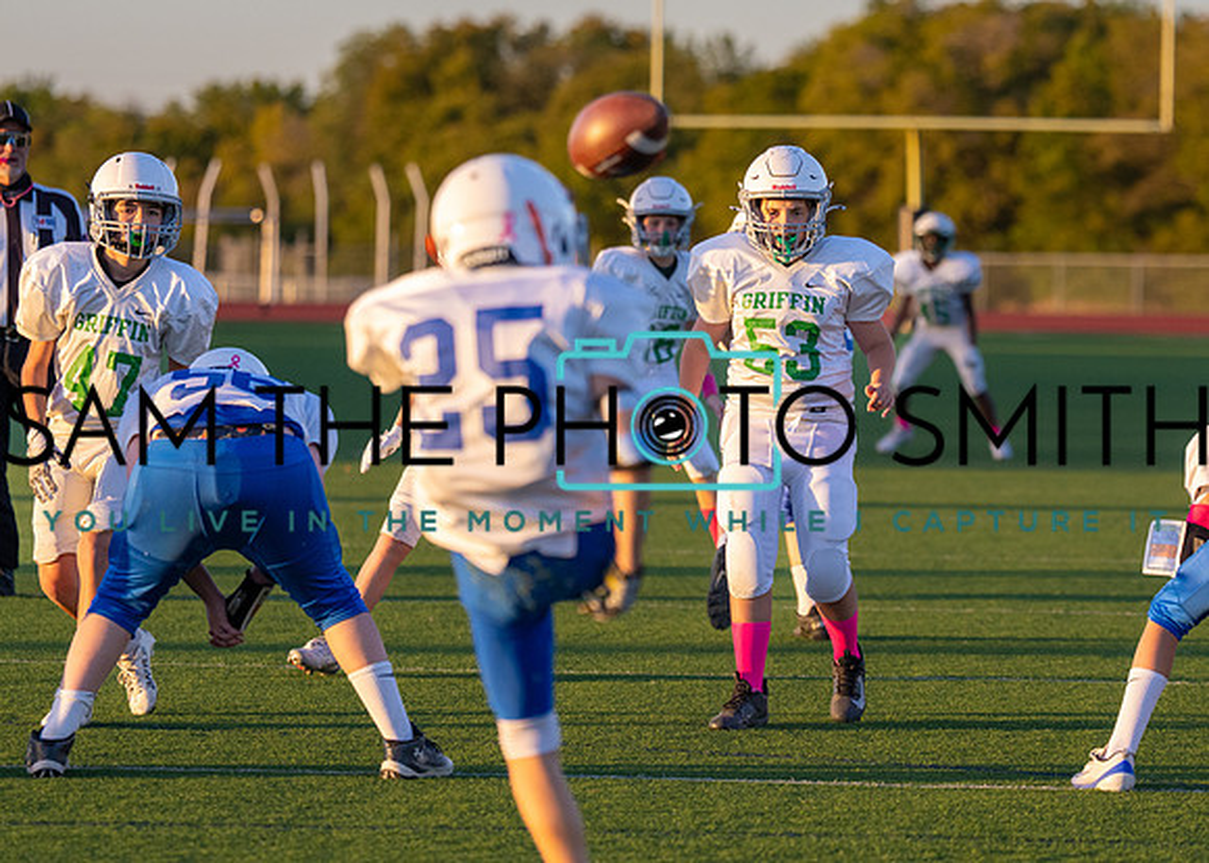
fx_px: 7748
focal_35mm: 226
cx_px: 797
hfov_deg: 8.9
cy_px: 392
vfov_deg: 6.4
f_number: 2.8
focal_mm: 133
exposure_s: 1/3200
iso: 800
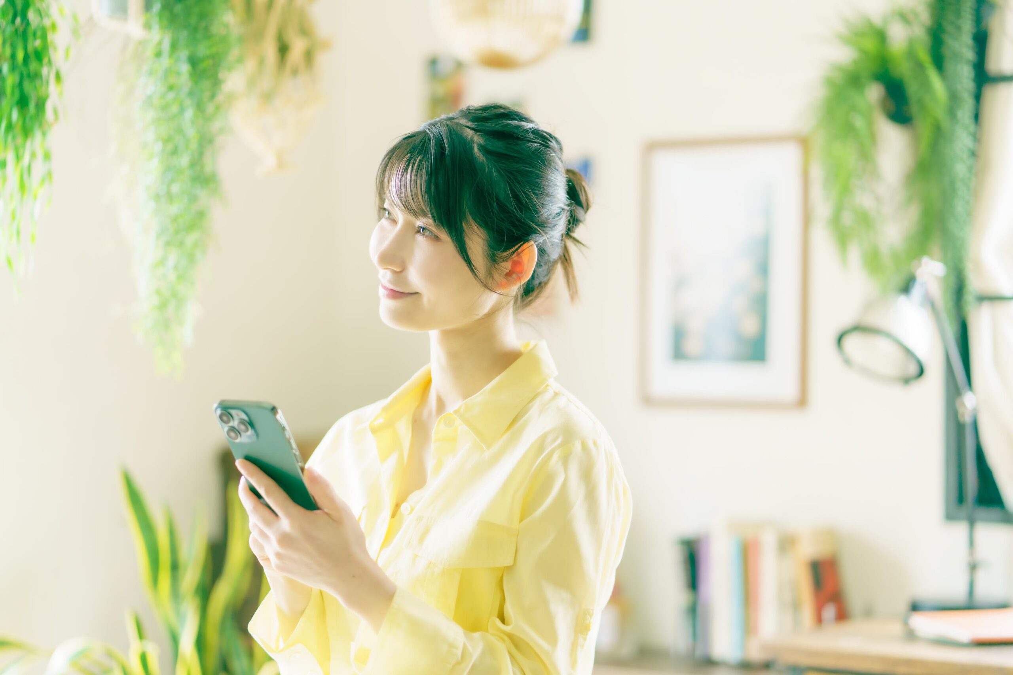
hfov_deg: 23.9
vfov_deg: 16.1
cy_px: 338
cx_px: 506
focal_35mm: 85
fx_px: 2392
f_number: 1.8
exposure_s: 1/250
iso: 250
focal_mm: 85
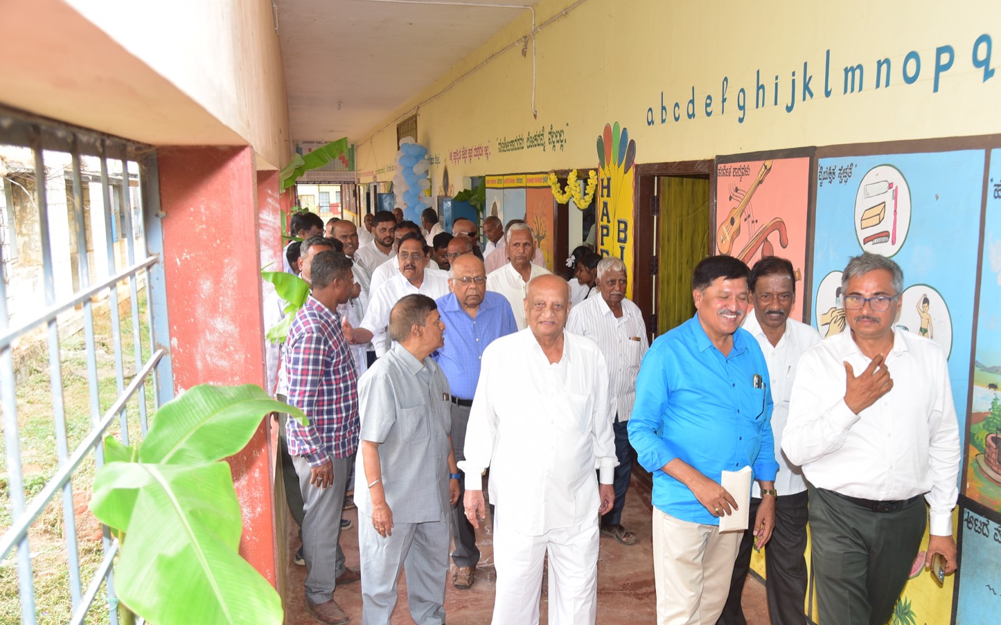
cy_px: 337
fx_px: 955
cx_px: 534
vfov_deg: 36.3
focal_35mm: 35
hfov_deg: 55.3
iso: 400
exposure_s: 1/125
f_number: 4.5
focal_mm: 31
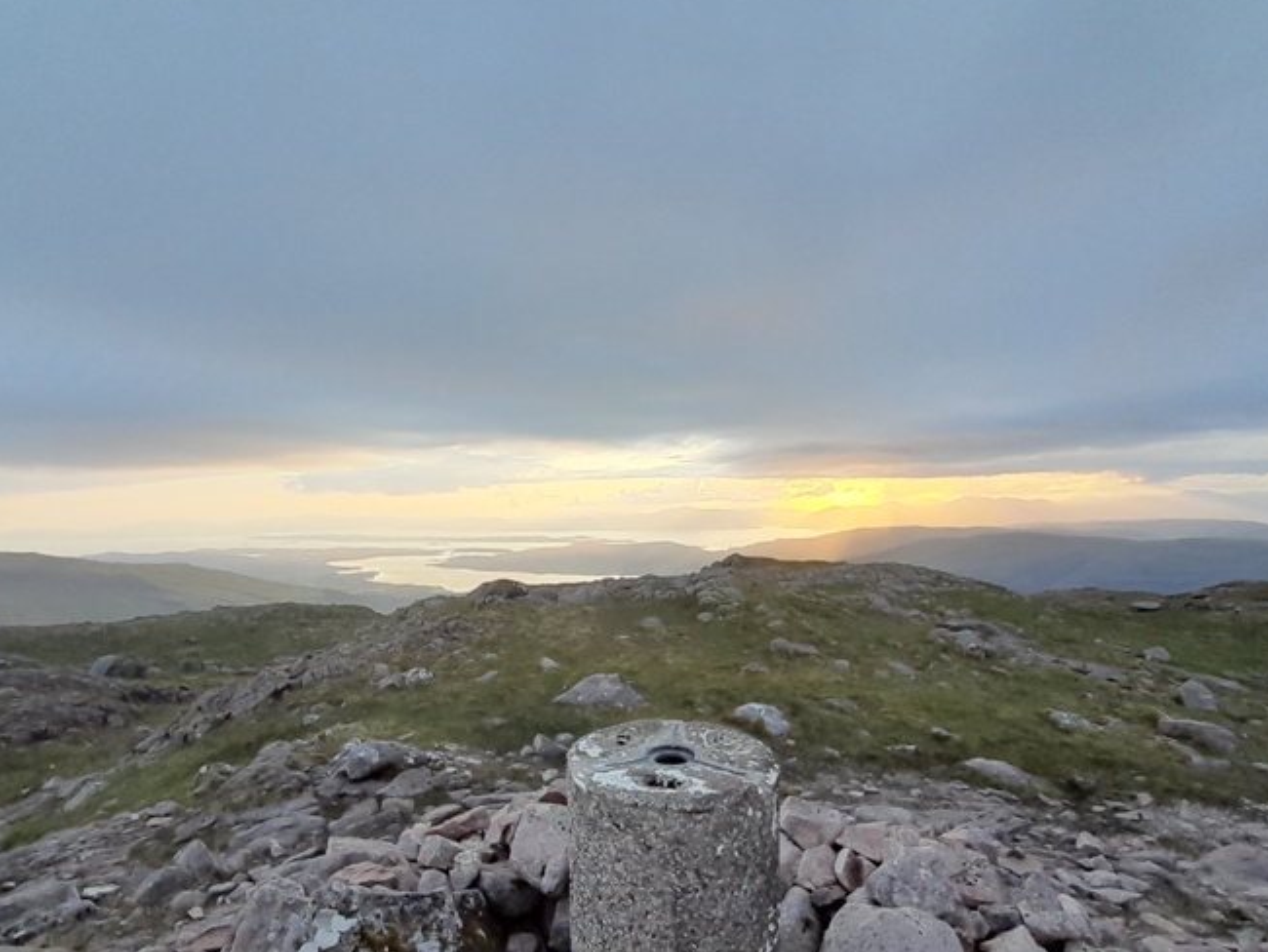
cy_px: 540
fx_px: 586
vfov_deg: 77.7
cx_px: 607
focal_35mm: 16
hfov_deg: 94.4
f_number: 2.2
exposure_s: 1/186
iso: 40
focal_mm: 1.13
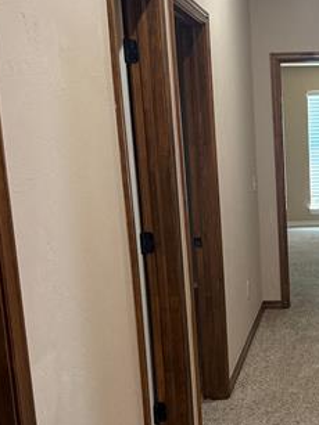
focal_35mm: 60
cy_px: 300
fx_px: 738
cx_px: 336
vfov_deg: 31.8
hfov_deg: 23.2
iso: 250
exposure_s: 1/60
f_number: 1.78
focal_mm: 6.76
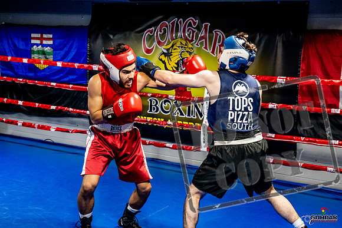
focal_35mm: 52
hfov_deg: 38.2
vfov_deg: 26.0
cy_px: 114
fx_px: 494
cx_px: 171
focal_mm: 35
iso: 5000
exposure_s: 1/800
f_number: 2.8
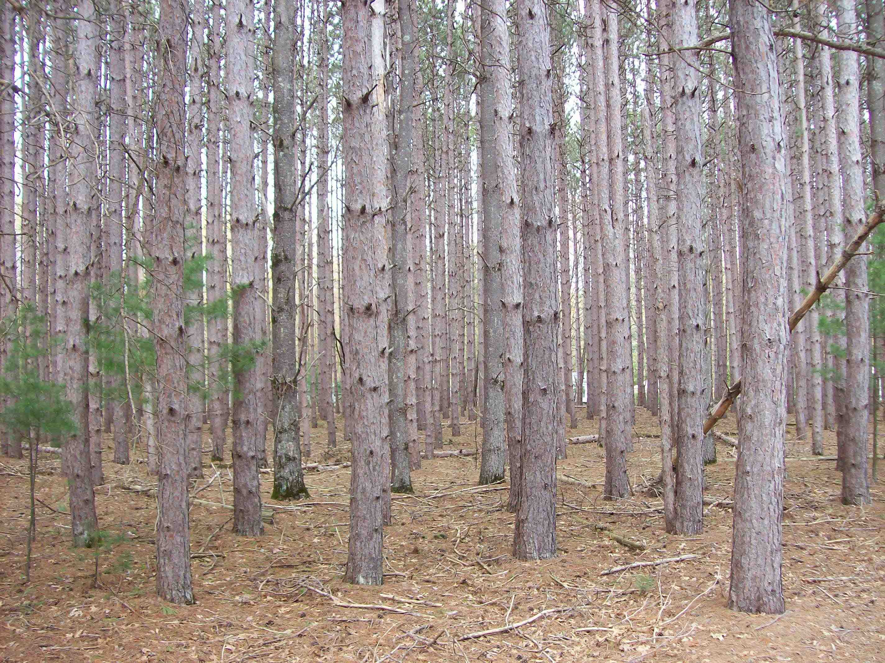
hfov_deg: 51.4
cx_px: 442
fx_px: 920
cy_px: 332
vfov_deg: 39.6
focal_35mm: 36
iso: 80
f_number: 2.7
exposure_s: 1/105
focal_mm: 6
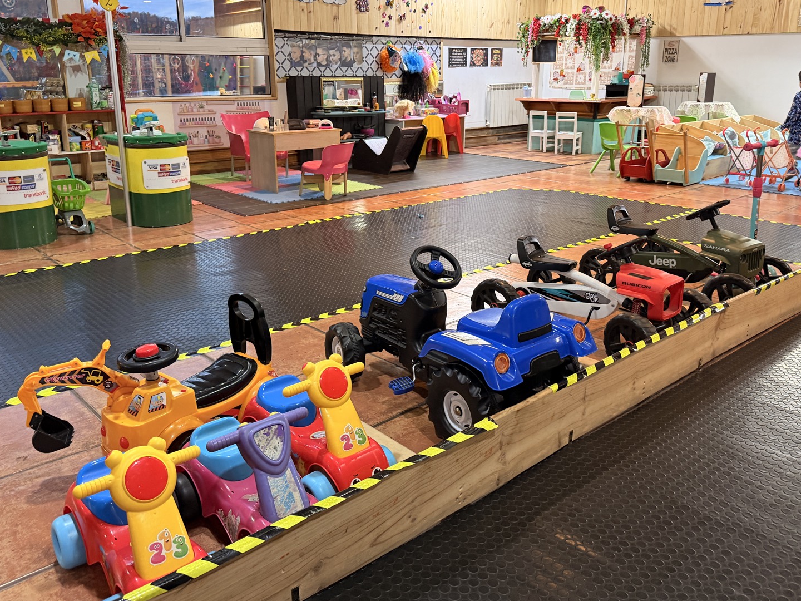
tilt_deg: -11.1
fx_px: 694
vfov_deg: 46.6
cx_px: 408
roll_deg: +0.3
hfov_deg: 60.0
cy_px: 249
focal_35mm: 30
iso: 320
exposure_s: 1/50
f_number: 1.78
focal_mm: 6.76
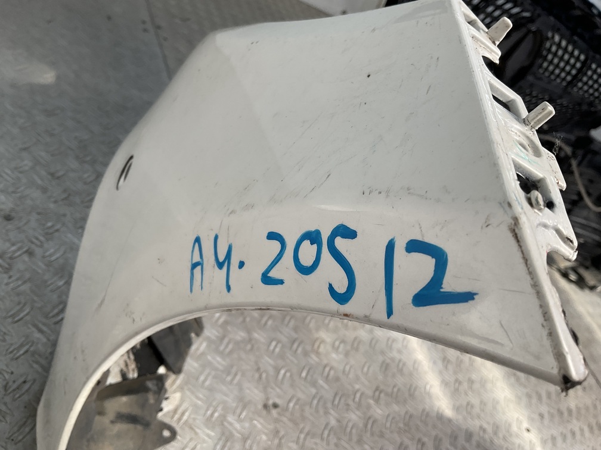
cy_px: 225
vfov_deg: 48.2
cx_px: 300
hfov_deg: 61.7
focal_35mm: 29
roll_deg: -42.3
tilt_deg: -33.8
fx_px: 503
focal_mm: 3
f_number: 1.8
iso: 16
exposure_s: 1/348
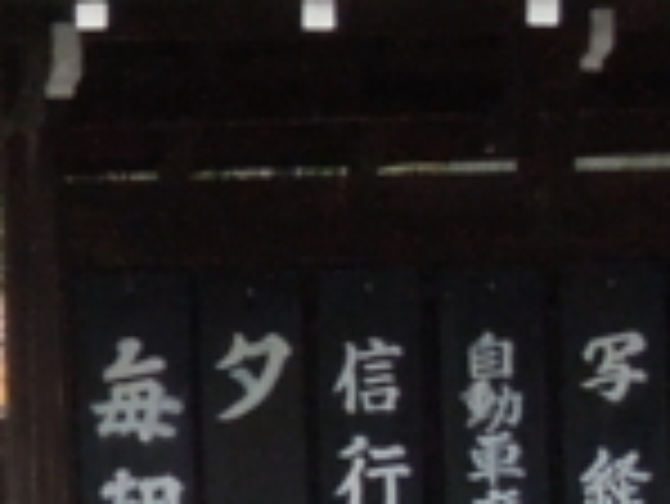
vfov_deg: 3.5
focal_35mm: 420
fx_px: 8136
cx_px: -1160
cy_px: 486
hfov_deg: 4.6
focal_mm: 11
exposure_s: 1/160
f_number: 4.3
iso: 720
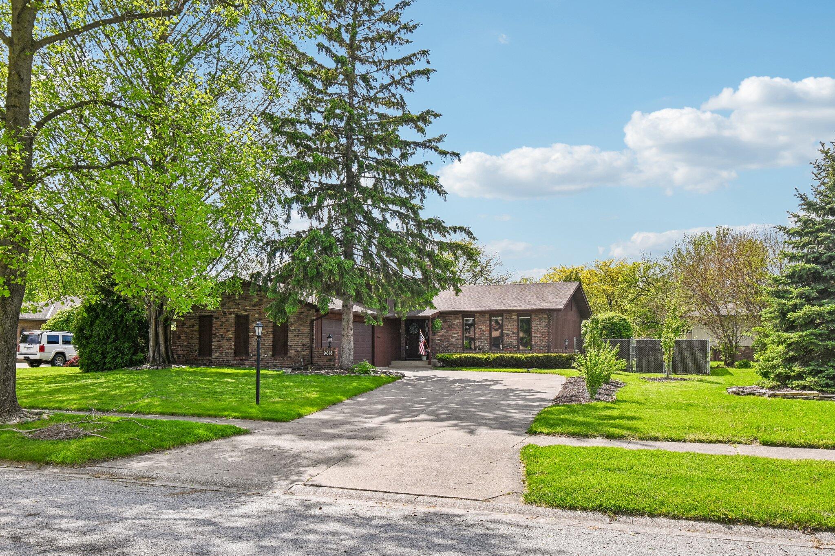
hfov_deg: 61.9
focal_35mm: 30
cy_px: 278
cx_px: 418
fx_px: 696
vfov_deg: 43.6
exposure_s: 1/250
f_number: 8
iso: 100
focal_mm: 20
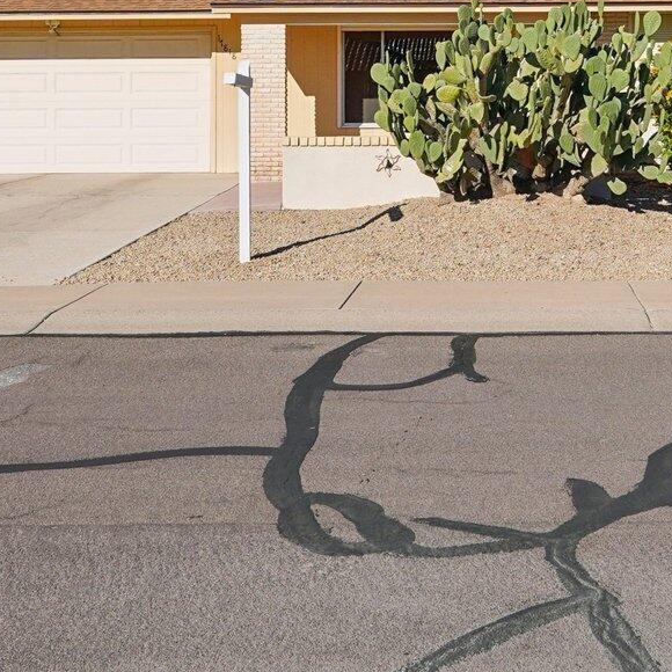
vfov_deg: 26.8
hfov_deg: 28.2
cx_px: 510
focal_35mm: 60
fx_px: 1318
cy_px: -19
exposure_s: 1/1600
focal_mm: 20
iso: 400
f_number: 8
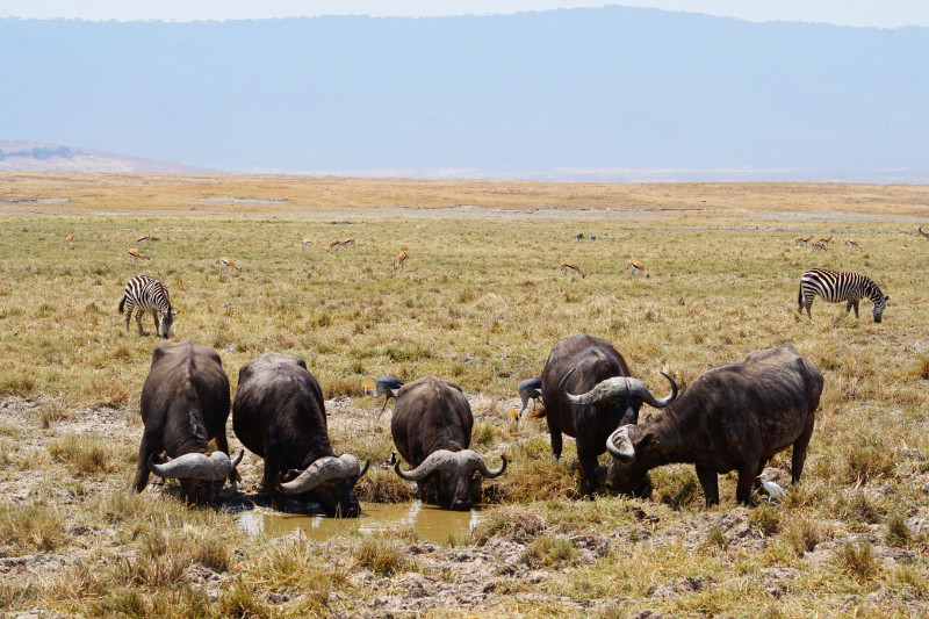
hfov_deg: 17.1
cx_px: 464
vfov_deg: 11.4
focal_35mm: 120
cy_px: 310
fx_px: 3096
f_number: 9
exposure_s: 1/160
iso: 100
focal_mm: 80
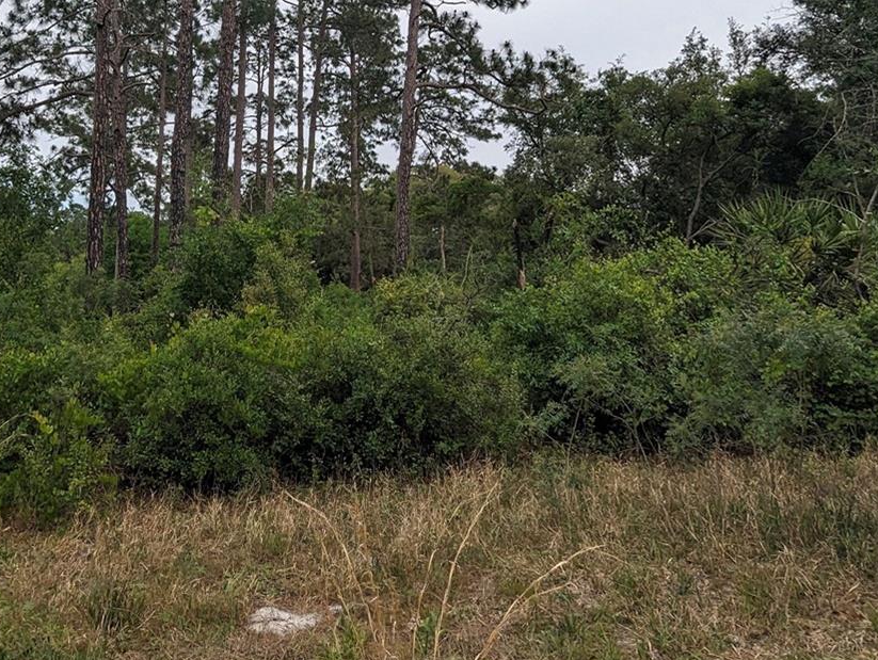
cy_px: 76
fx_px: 787
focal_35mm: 31
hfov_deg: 57.0
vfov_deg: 42.1
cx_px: 288
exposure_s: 1/1114
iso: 52
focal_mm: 2.35
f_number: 2.2
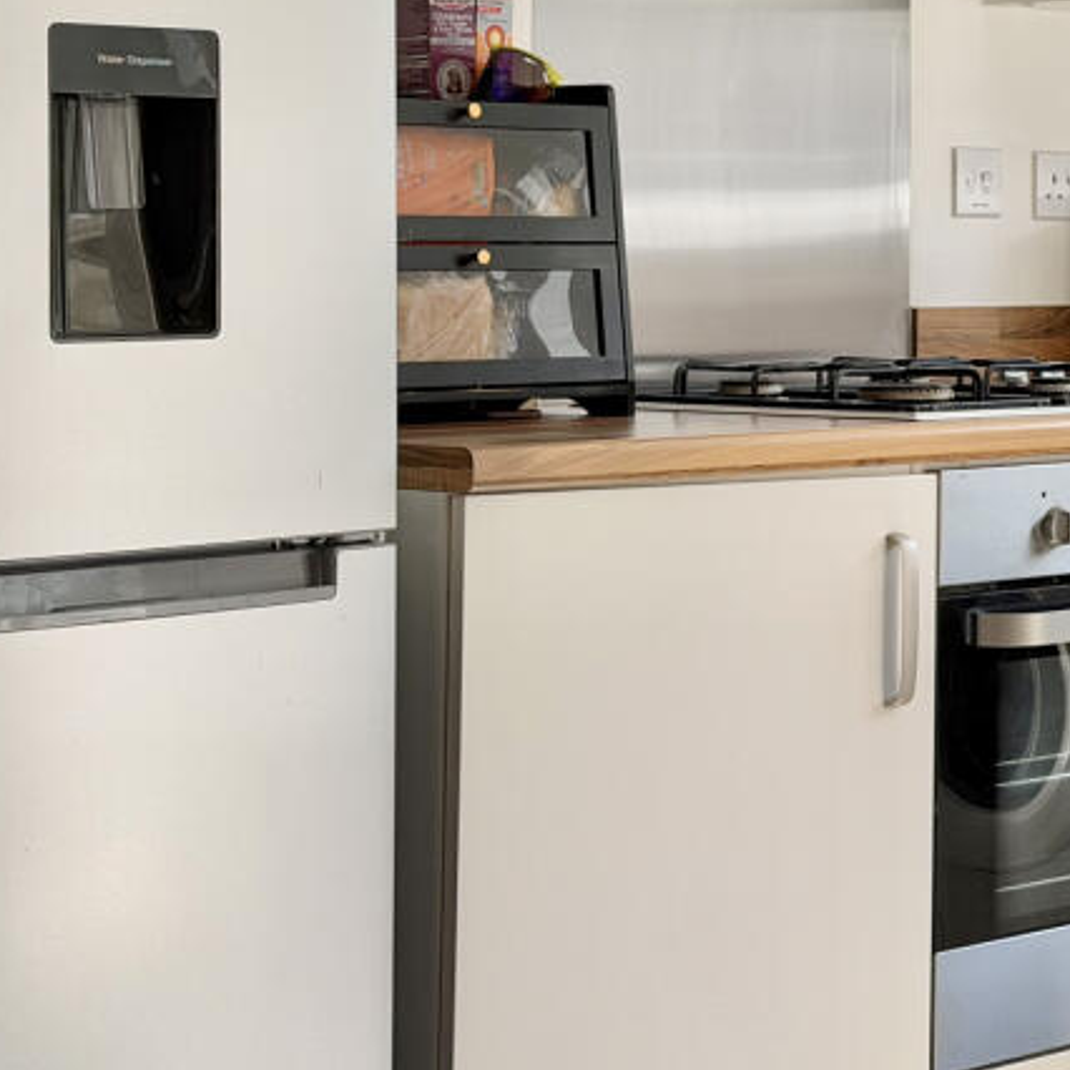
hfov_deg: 16.7
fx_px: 3567
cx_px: 1070
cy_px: 229
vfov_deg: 16.9
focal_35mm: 102
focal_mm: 6.76
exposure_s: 1/506
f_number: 1.78
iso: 64
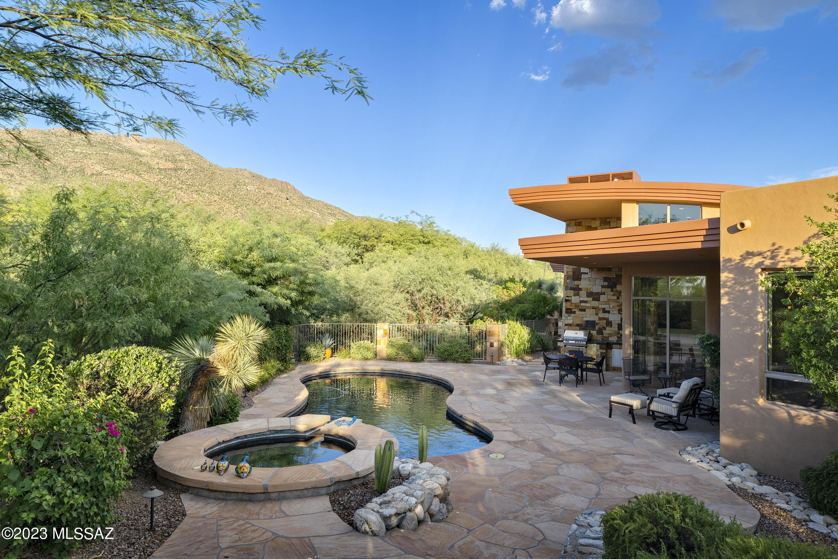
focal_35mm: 24
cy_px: 280
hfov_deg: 73.8
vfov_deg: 53.1
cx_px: 419
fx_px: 559
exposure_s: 1/60
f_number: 9
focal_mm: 24
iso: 100
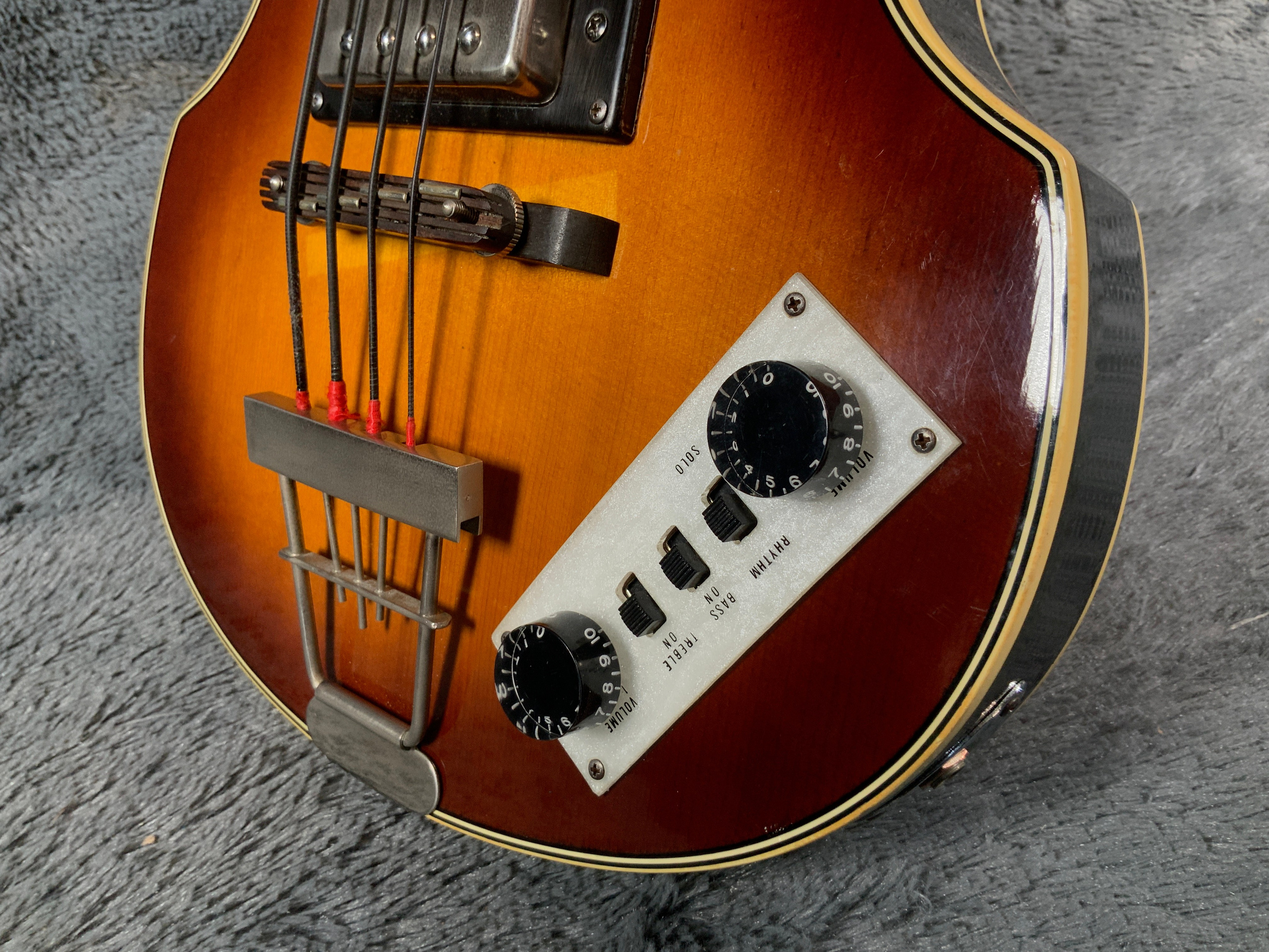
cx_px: 634
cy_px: 476
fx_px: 1063
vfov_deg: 48.2
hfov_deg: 61.7
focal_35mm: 29
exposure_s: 1/104
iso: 40
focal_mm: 3
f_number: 1.8
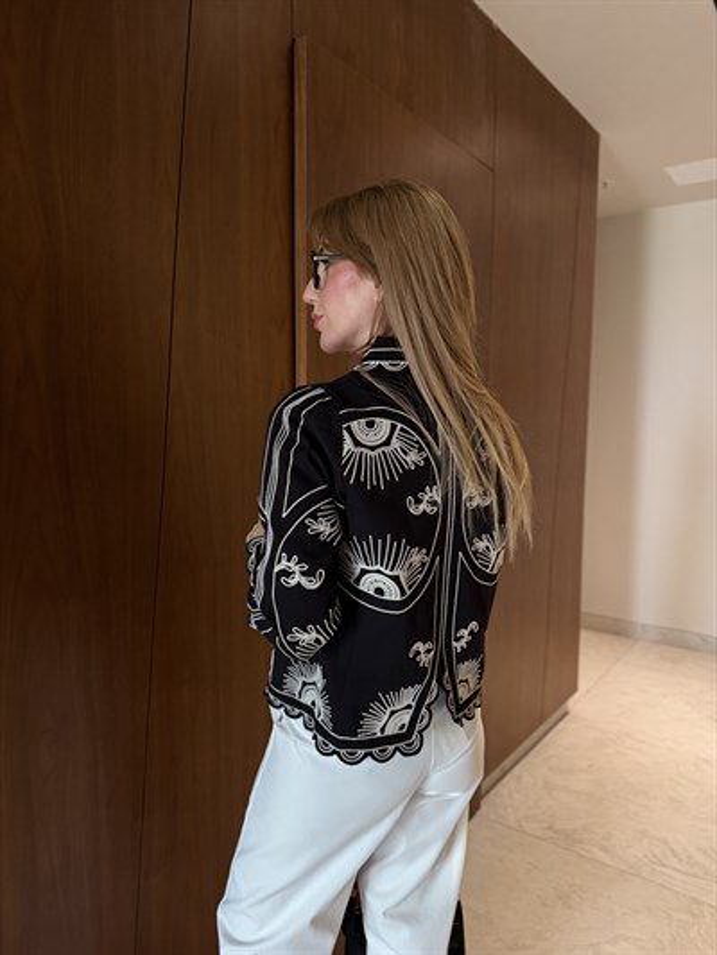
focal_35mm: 24
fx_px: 663
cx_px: 358
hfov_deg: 56.8
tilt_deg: -5.4
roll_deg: -0.6
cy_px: 478
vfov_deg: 71.6
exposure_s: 1/50
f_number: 1.78
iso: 320
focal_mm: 6.76
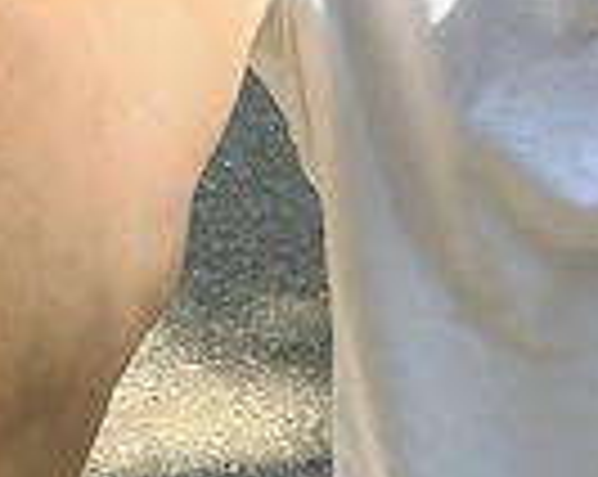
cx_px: 220
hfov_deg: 21.7
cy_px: 234
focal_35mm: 88
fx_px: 1555
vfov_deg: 17.4
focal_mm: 2.71
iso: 32
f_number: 2.2
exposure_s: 1/165
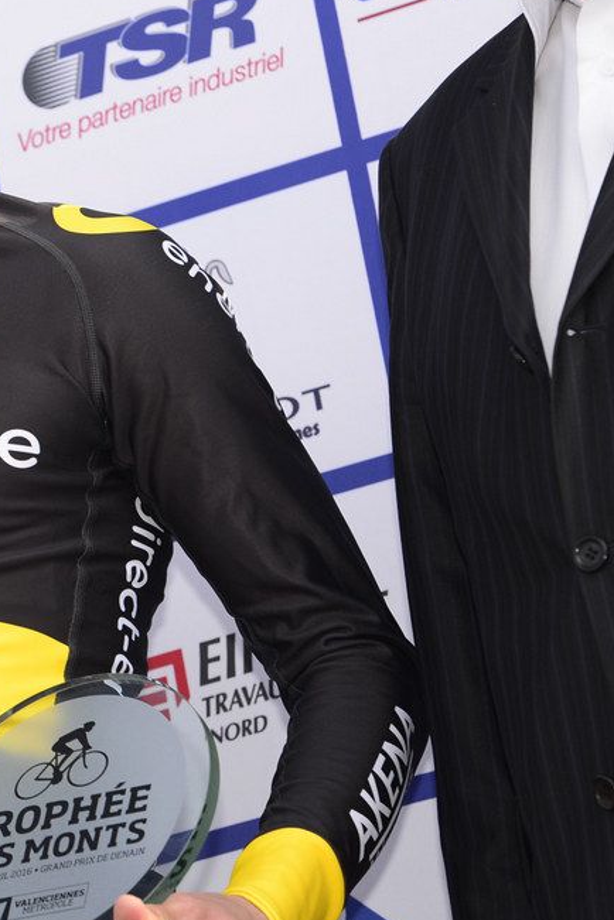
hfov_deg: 5.3
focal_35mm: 258
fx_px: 6600
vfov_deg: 8.0
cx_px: -51
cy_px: 386
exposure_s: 1/250
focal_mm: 140
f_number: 6.3
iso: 200
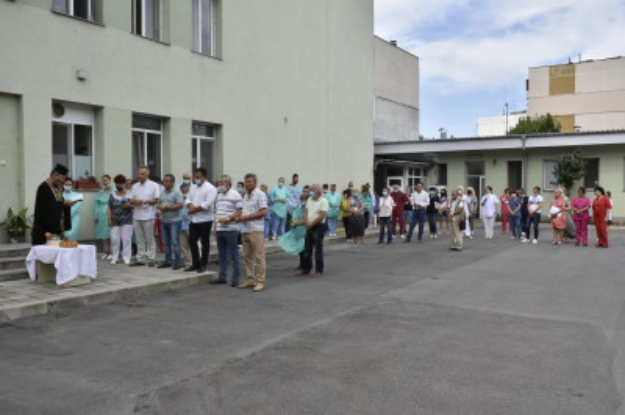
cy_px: 208
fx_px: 572
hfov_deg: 57.3
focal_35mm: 33
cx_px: 312
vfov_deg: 39.9
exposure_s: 1/640
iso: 640
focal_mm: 22
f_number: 13
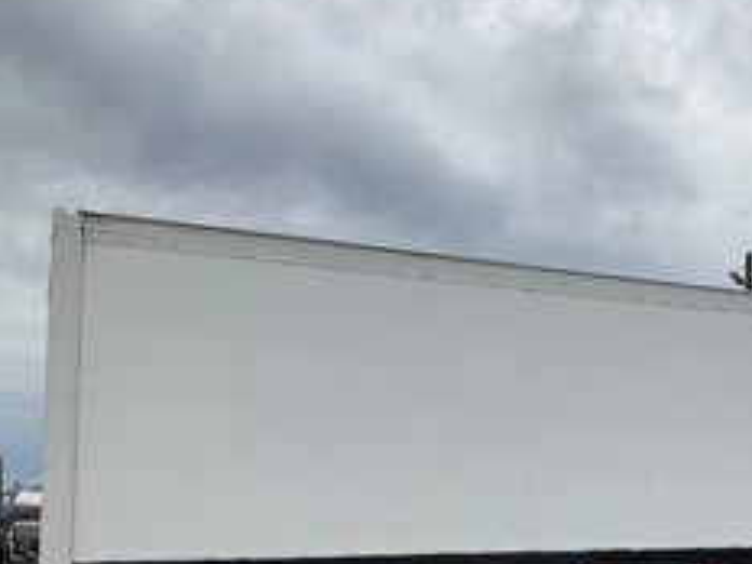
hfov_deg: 36.3
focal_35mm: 50
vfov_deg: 28.6
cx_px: 645
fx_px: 1086
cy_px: 438
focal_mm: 3
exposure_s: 1/1848
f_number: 1.8
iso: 25
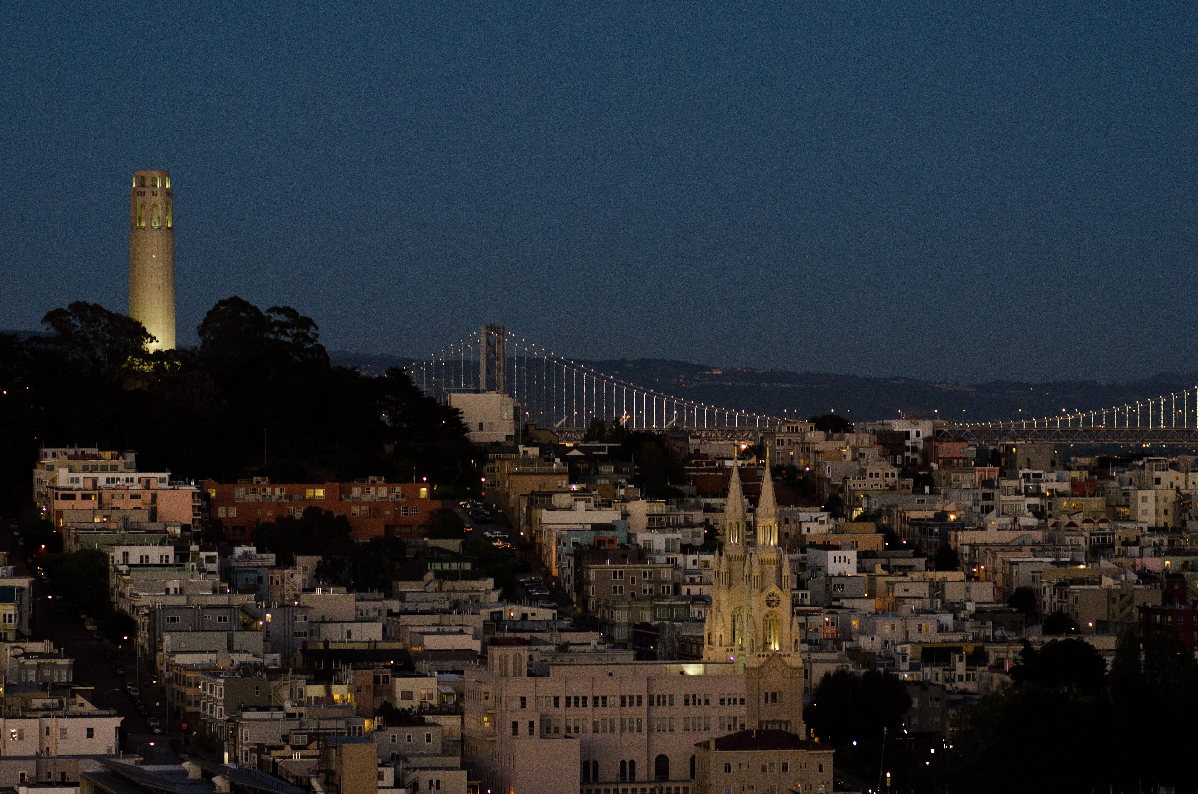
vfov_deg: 8.7
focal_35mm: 158
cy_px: 397
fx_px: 5230
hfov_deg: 13.1
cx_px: 599
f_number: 3.5
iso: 1600
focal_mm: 105
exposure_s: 1/100
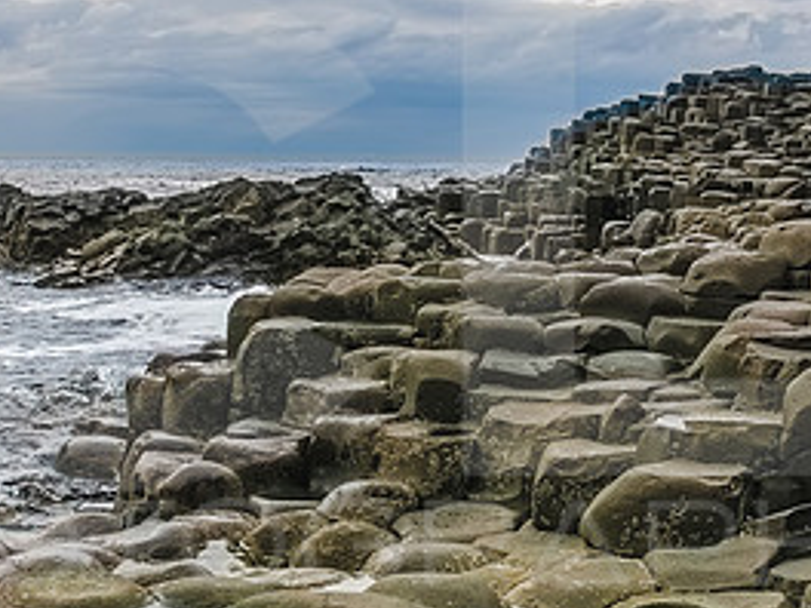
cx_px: 397
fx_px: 1640
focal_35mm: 70
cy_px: 213
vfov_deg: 21.0
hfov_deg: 27.8
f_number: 18
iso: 500
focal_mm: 18
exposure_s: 1/250
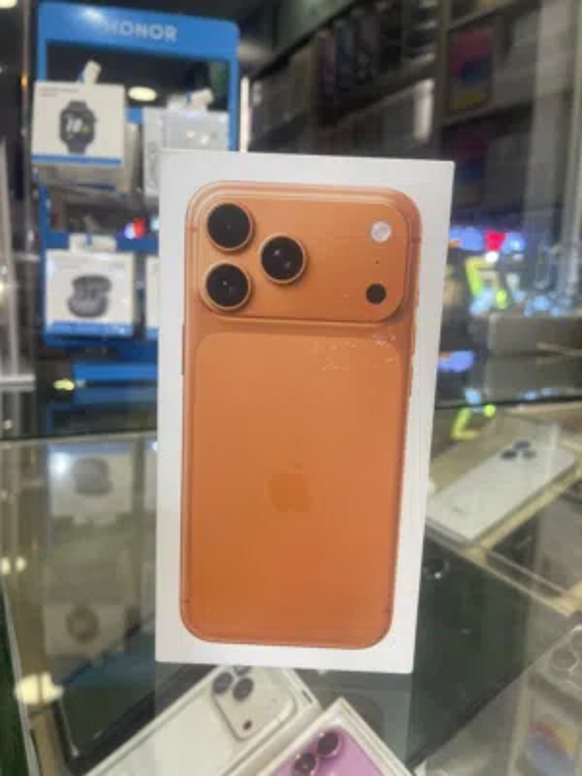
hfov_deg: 54.9
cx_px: 291
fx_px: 560
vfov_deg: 69.4
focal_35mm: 25
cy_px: 388
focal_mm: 5.1
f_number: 1.6
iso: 80
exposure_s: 1/120
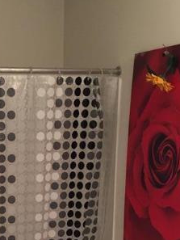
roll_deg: +1.7
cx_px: 2
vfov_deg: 24.3
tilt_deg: -12.7
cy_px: 263
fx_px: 520
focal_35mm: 75
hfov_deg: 19.1
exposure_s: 1/30
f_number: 2.2
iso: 100
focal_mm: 4.15
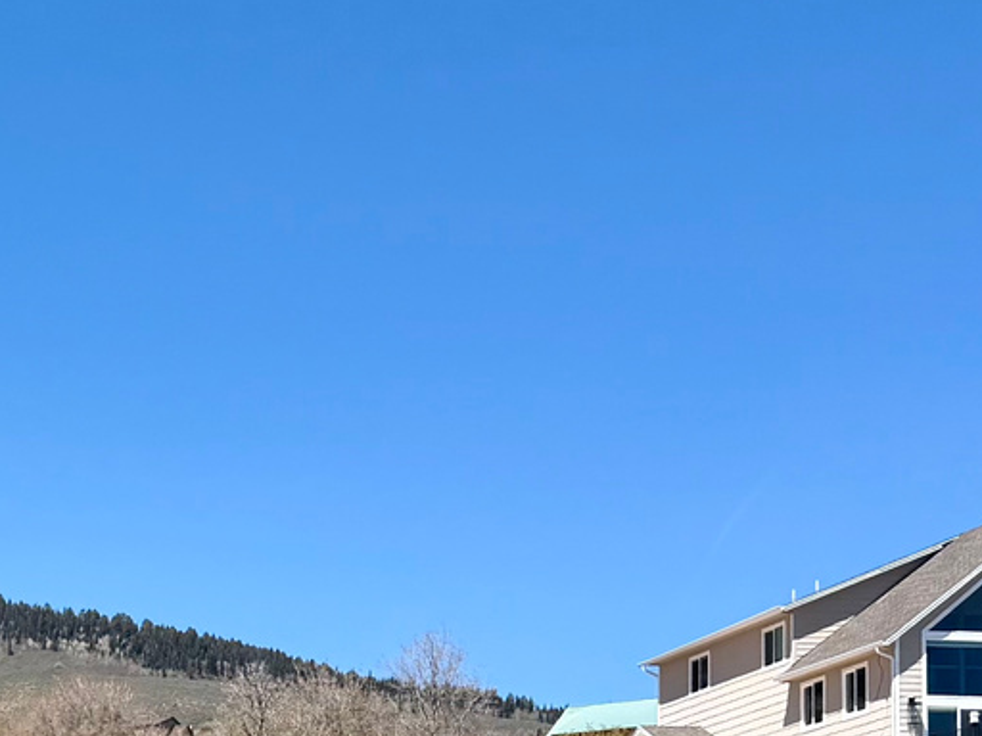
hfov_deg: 19.6
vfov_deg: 14.7
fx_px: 2723
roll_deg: -0.4
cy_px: 970
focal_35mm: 96
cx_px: -96
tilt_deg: +1.8
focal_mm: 6.76
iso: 80
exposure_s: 1/4167
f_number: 1.78
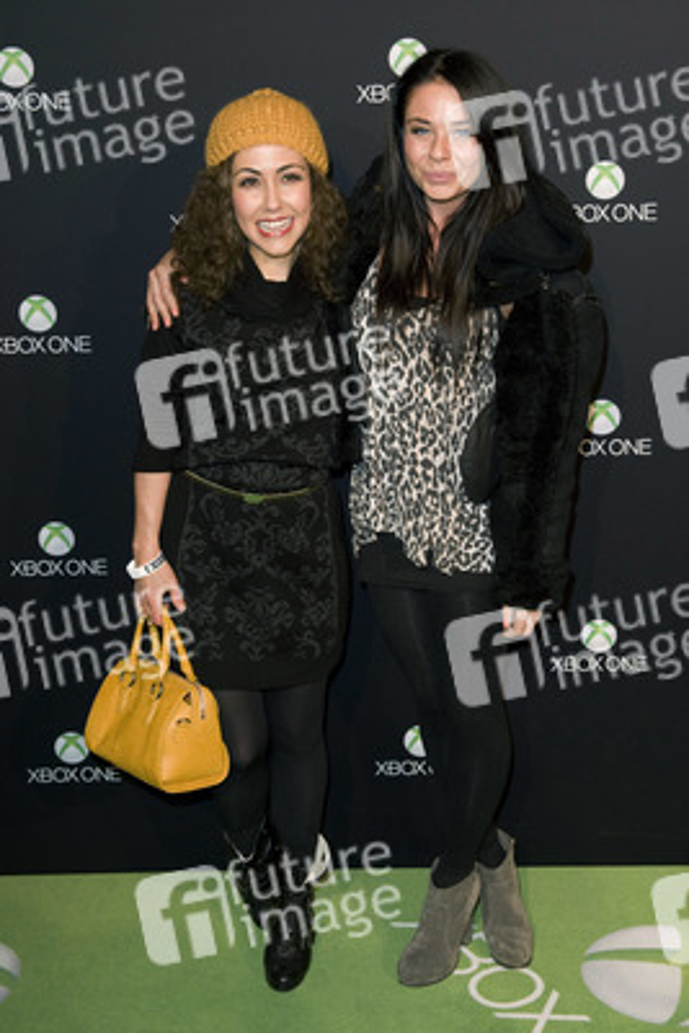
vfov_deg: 46.4
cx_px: 344
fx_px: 1205
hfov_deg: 31.9
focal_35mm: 42
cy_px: 516
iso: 1000
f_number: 5.6
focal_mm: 42
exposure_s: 1/160
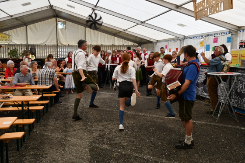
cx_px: 122
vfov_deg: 34.2
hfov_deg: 49.6
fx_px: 265
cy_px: 82
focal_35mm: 39
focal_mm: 26
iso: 280
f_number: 5.6
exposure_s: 1/250
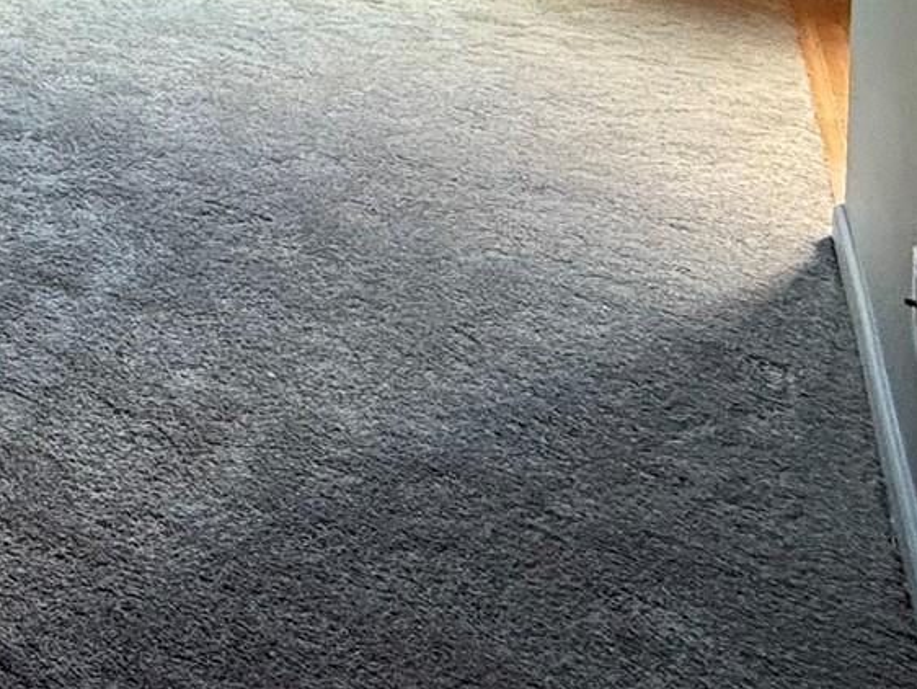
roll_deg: -0.2
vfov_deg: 22.6
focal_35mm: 51
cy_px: -379
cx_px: -485
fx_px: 1352
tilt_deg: -1.5
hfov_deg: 26.3
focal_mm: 2.22
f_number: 2.2
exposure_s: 1/120
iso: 320
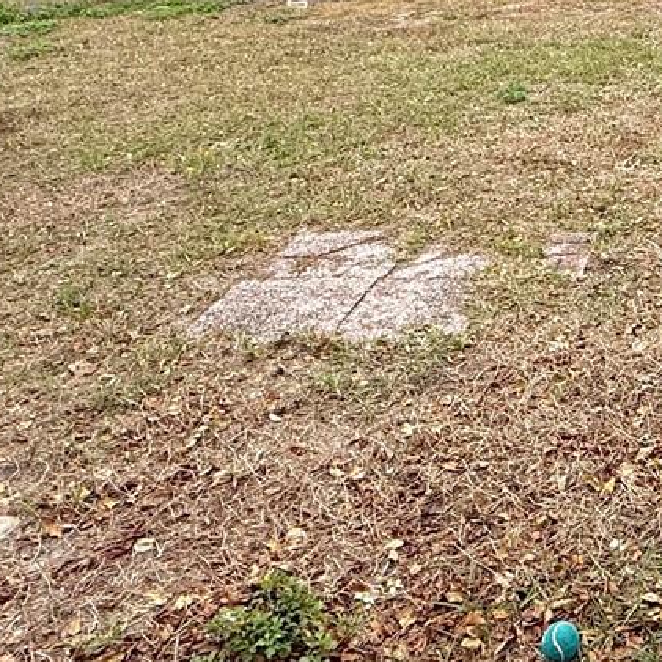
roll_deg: +2.2
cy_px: 9
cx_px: 734
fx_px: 1017
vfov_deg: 33.2
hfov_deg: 31.8
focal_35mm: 47
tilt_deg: -8.8
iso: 50
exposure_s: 1/1235
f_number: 2.2
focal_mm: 2.22
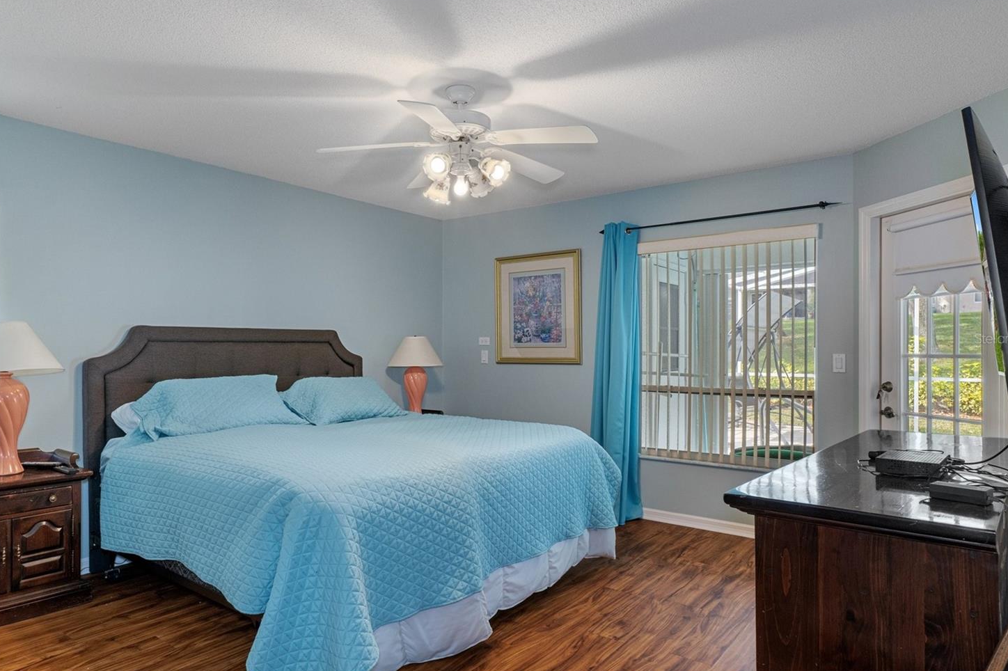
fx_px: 603
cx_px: 480
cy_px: 338
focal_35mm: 22
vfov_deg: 58.2
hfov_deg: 79.7
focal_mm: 13
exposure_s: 1/1.43
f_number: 8
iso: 320
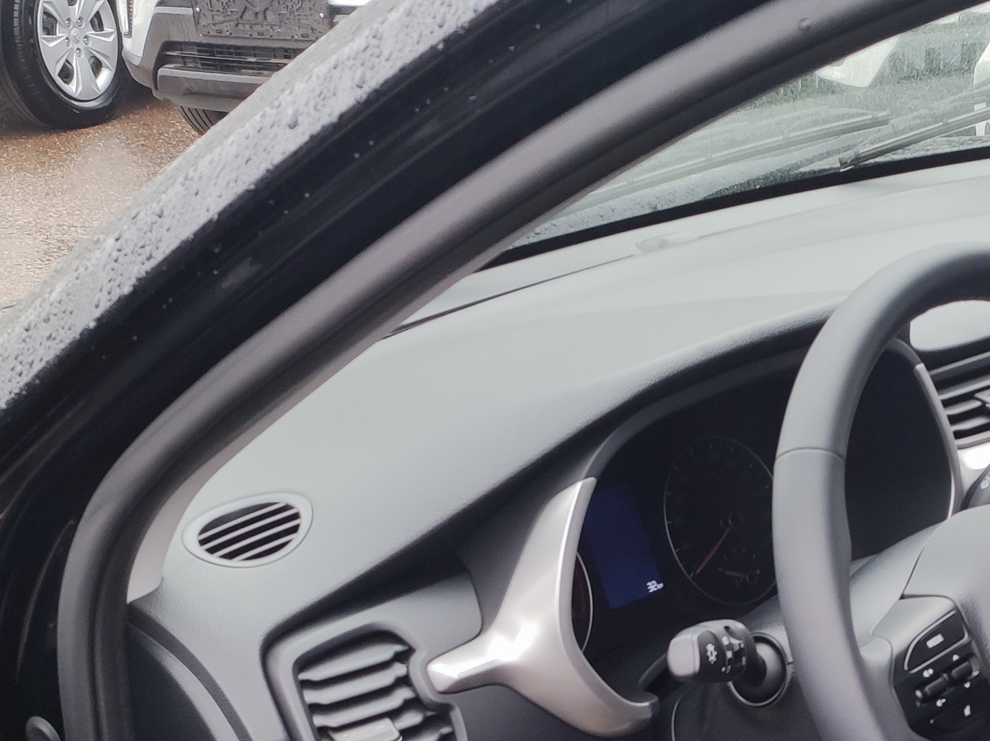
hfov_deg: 34.6
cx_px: 847
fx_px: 1515
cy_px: 1064
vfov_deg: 23.1
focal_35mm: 53
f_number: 1.79
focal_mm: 4.74
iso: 84
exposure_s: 1/50
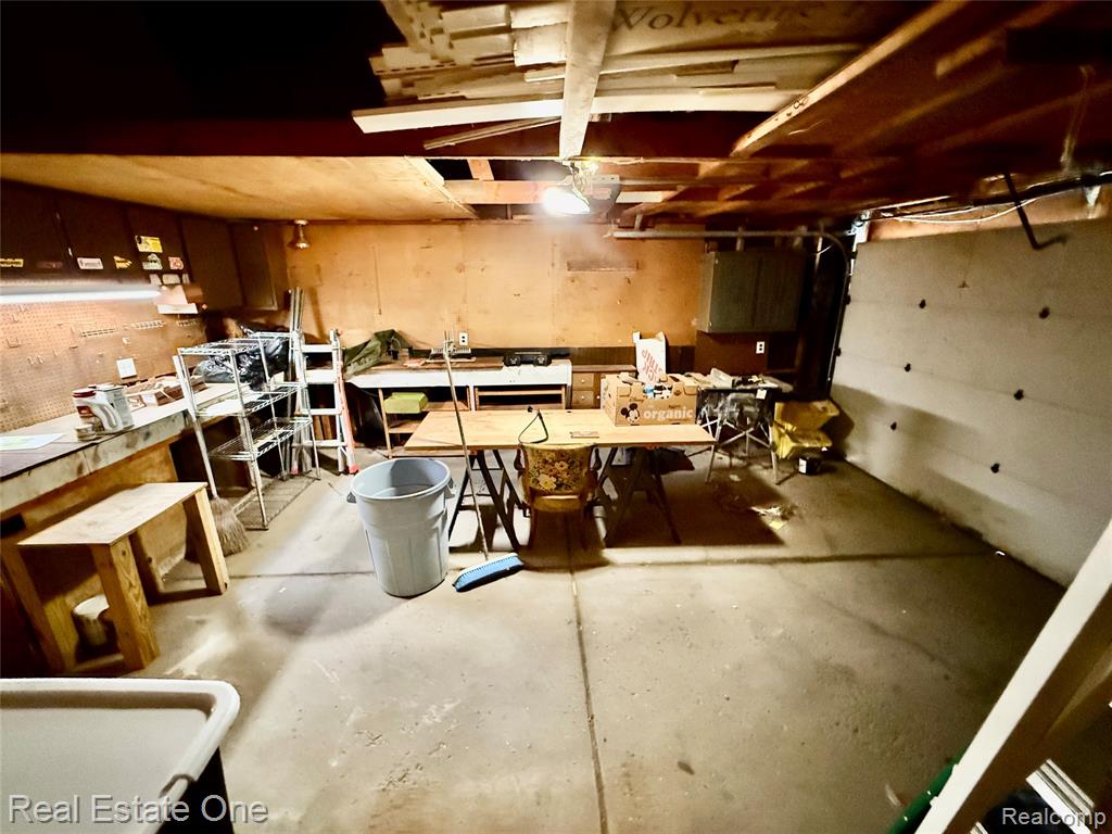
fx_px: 450
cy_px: 417
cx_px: 556
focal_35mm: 14
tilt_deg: -16.8
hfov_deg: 102.1
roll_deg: +0.7
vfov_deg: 85.7
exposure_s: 1/40
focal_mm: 2.22
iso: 1600
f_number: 2.2
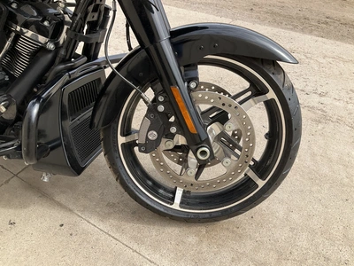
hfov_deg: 61.7
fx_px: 297
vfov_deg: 48.2
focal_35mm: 29
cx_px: 177
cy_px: 133
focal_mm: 3
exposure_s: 1/829
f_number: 1.8
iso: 25
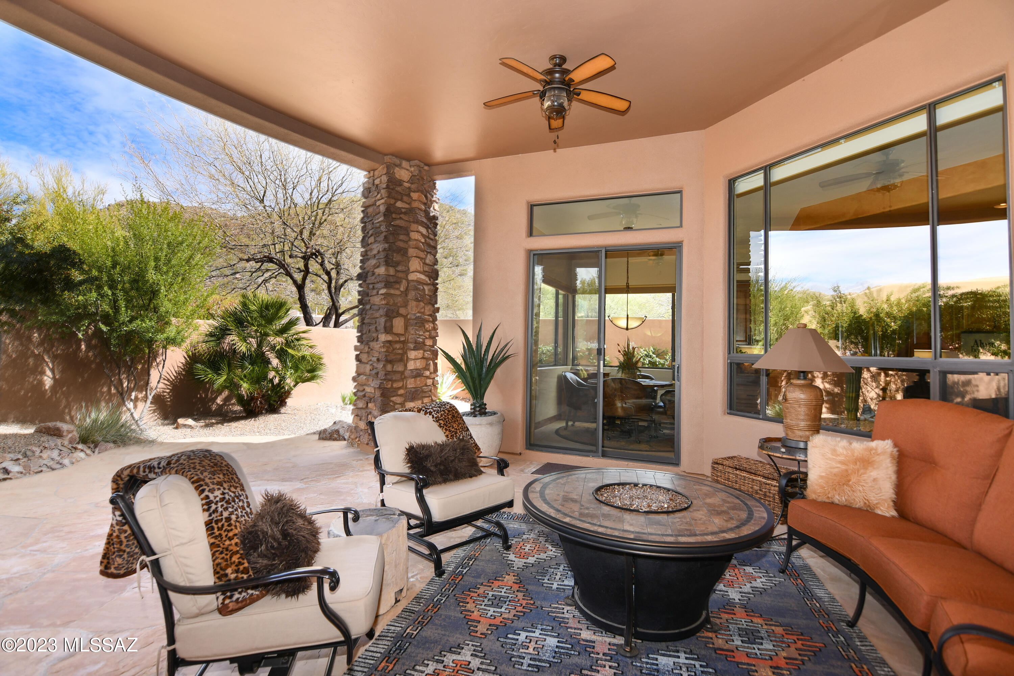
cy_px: 338
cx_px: 507
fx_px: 451
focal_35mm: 16
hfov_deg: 96.7
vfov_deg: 73.7
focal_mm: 11
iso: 125
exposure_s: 1/125
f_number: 5.6
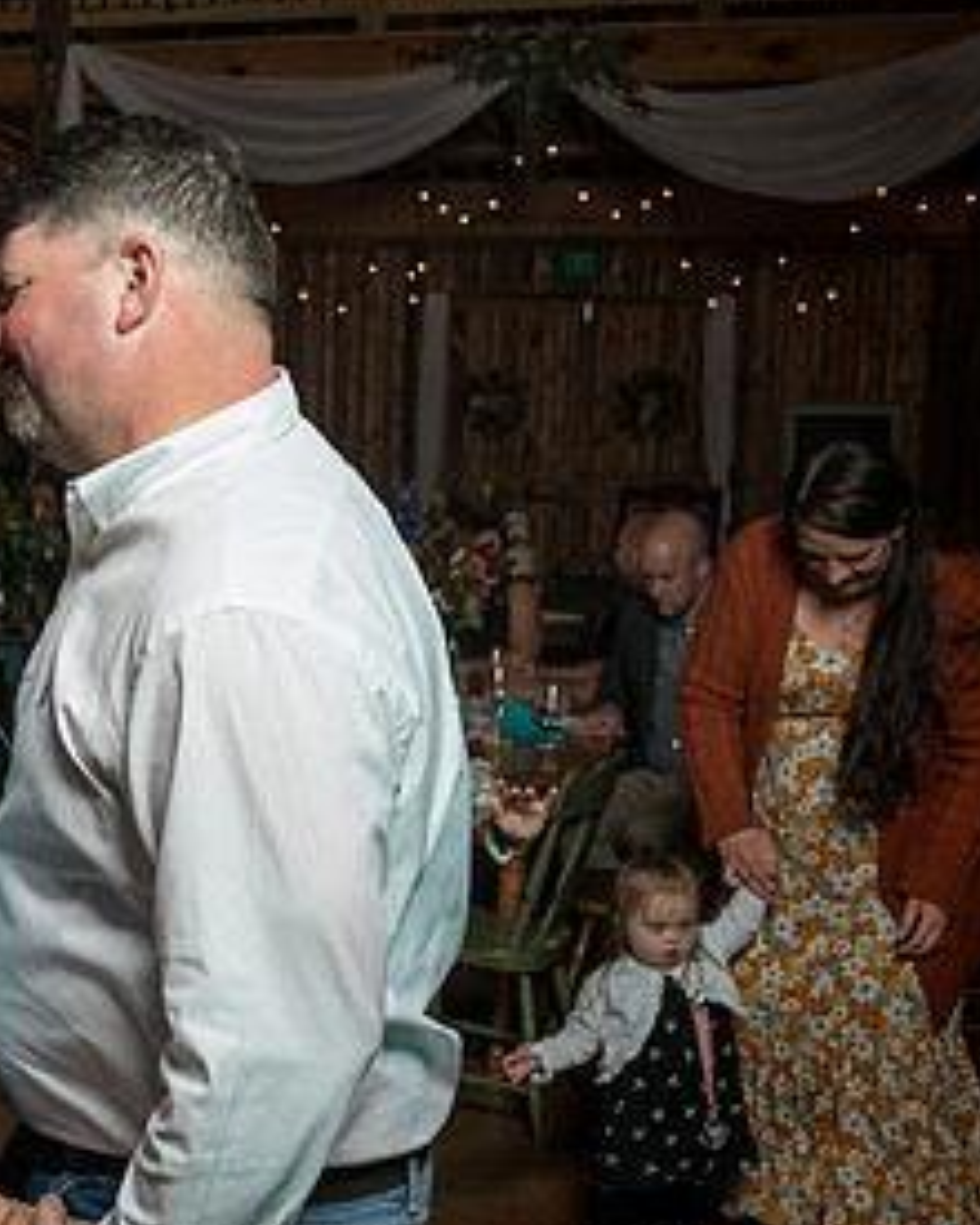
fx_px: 1922
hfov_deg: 27.5
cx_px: 93
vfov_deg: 35.2
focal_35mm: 53
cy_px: 736
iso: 2000
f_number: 5.6
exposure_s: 1/200
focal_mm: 24
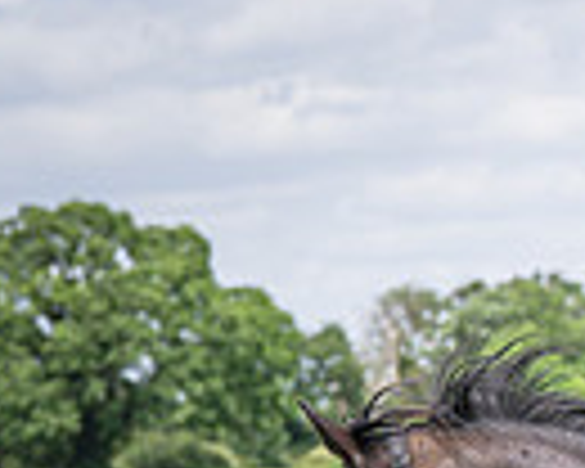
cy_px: 819
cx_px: 946
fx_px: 5904
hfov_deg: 5.6
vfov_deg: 4.5
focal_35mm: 341
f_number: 5
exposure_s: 1/1600
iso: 400
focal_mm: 70
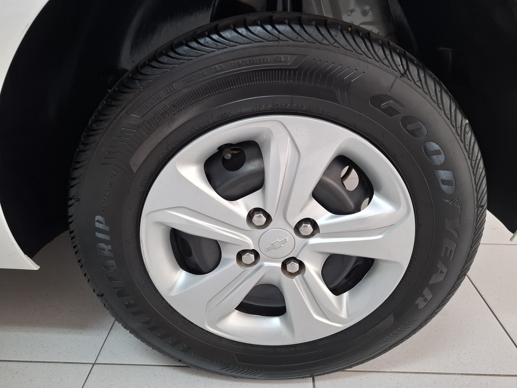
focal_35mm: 23
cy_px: 194
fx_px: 344
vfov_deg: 58.9
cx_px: 258
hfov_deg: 73.9
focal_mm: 5.54
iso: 250
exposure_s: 1/40
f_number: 1.8
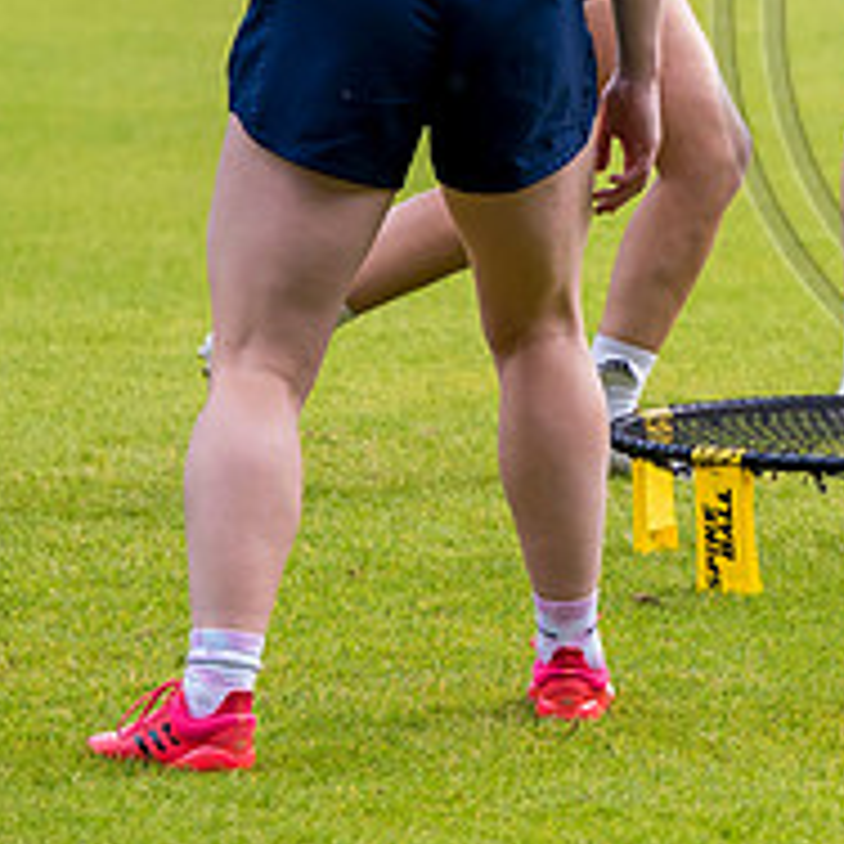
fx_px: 11475
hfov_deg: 4.2
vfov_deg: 4.2
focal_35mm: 416
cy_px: 173
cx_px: 1155
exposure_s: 1/1000
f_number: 3.2
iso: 800
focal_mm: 115
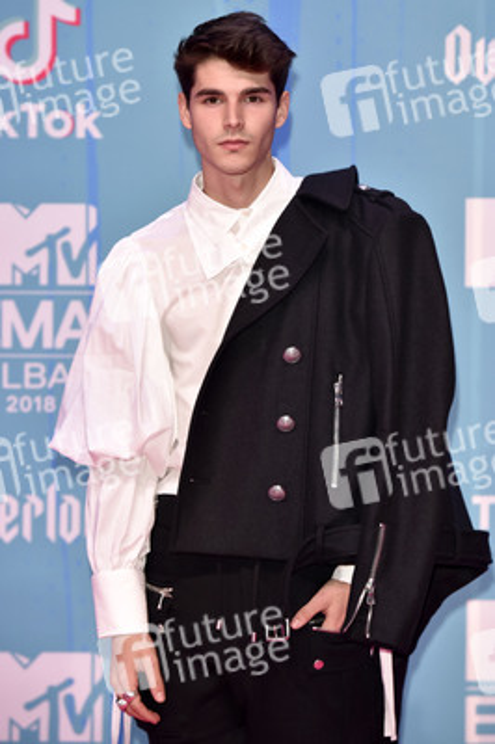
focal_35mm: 145
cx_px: 248
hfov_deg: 9.4
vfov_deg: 14.2
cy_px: 372
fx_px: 2996
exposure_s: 1/250
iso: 2000
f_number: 4.5
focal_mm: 145
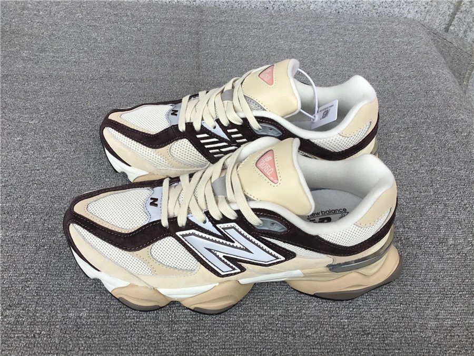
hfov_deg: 58.4
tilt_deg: -49.5
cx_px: 237
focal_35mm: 31
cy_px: 178
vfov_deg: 45.4
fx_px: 424
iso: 25
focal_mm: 3.3
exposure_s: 1/124
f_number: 2.4
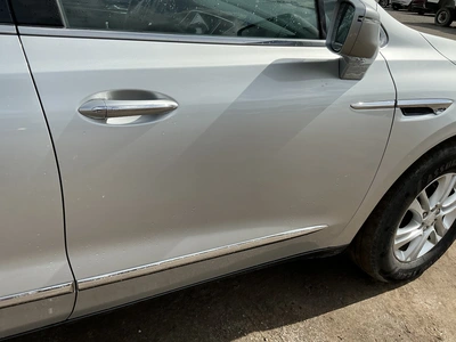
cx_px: 228
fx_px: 369
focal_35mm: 28
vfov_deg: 49.7
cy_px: 171
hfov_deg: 63.4
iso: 25
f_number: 1.8
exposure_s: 1/1786
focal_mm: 3
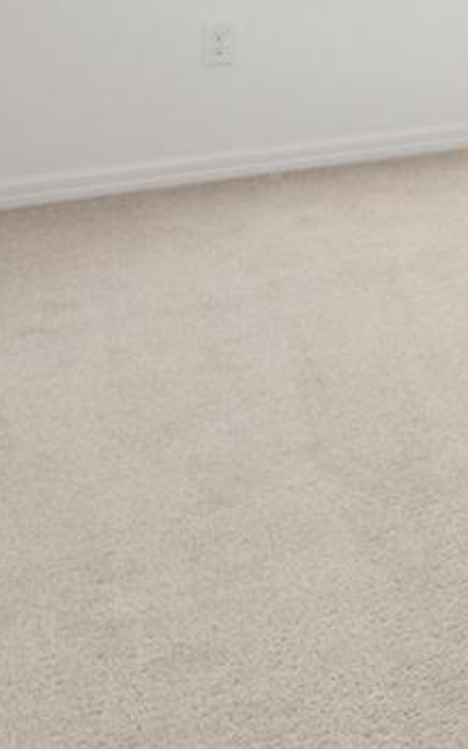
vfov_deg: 21.8
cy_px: -268
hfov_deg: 13.0
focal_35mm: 84
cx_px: 1005
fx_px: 1715
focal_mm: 18
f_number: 8
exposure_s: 1/50
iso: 320
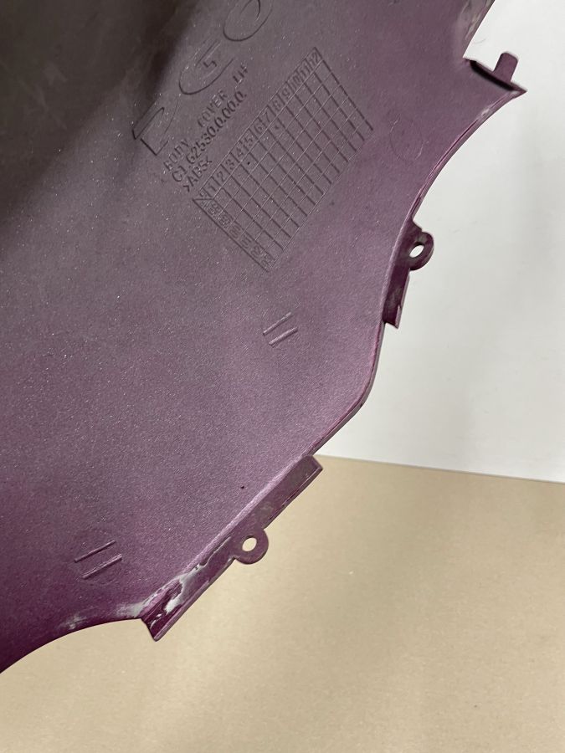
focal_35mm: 26
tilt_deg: -37.0
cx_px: 282
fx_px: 566
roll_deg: +0.5
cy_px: 376
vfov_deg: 67.3
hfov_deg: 53.1
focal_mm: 4.2
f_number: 1.6
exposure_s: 1/50
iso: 80
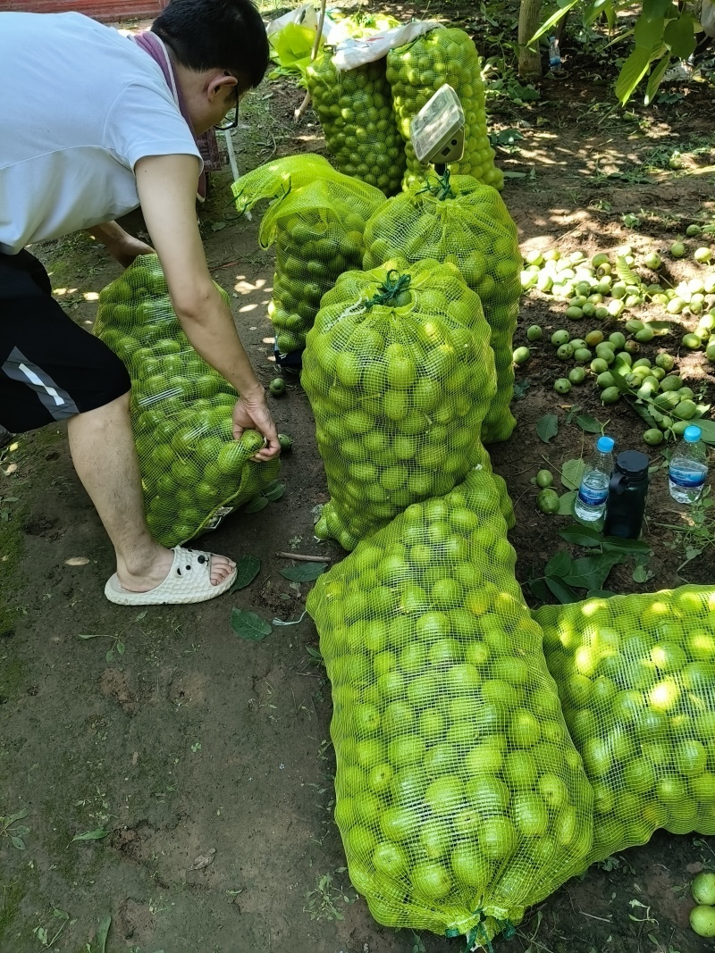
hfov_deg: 53.1
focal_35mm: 26
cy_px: 476
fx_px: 716
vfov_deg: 67.3
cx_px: 358
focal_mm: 4.84
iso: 500
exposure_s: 1/672
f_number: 1.8
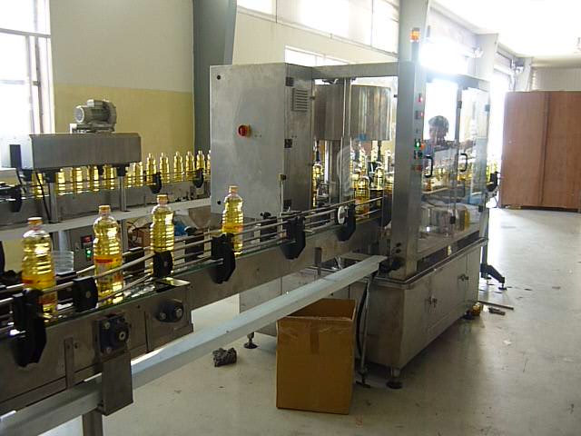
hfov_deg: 55.4
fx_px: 554
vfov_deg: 42.9
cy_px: 218
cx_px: 290
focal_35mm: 33
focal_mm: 5.5
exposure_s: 1/30
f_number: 2.8
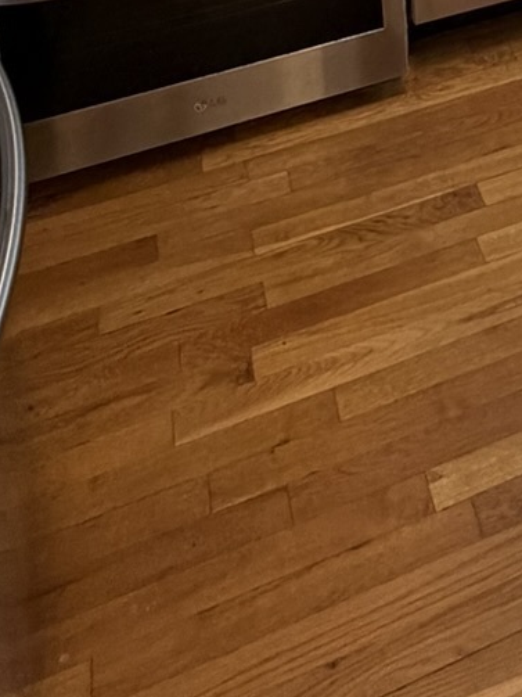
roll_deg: +1.3
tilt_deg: -11.5
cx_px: 570
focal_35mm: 57
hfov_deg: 24.0
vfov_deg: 23.2
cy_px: -468
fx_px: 1147
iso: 250
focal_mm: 2.22
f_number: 2.2
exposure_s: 1/60
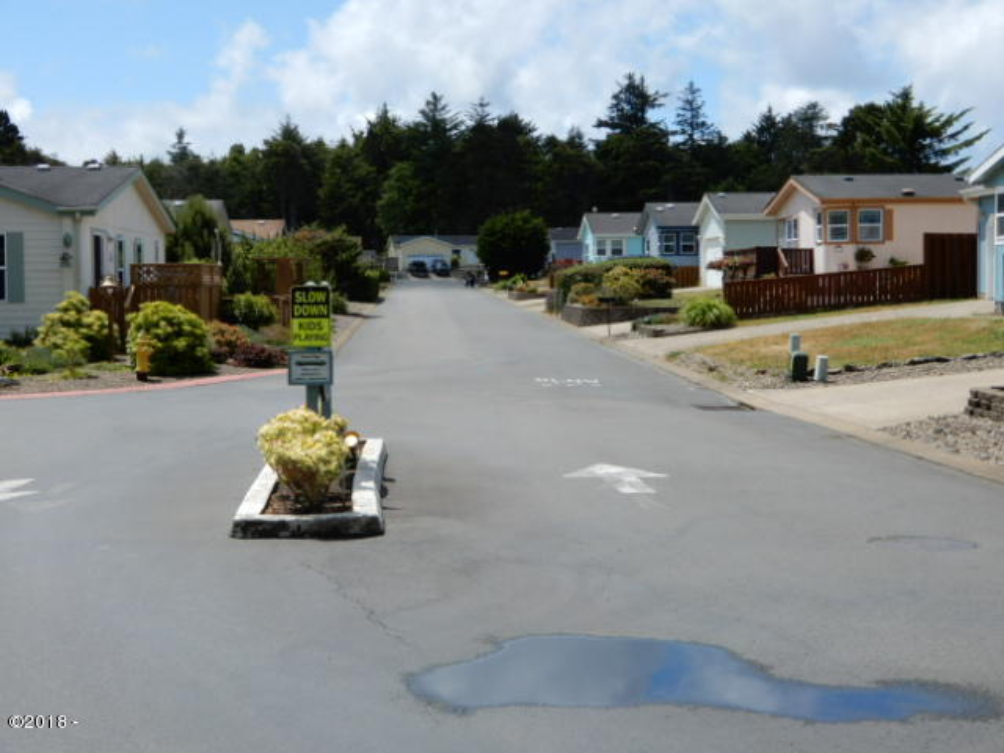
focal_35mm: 57
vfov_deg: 25.7
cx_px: 502
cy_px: 376
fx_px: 1653
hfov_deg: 33.8
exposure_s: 1/800
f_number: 4.5
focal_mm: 10.2
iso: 80
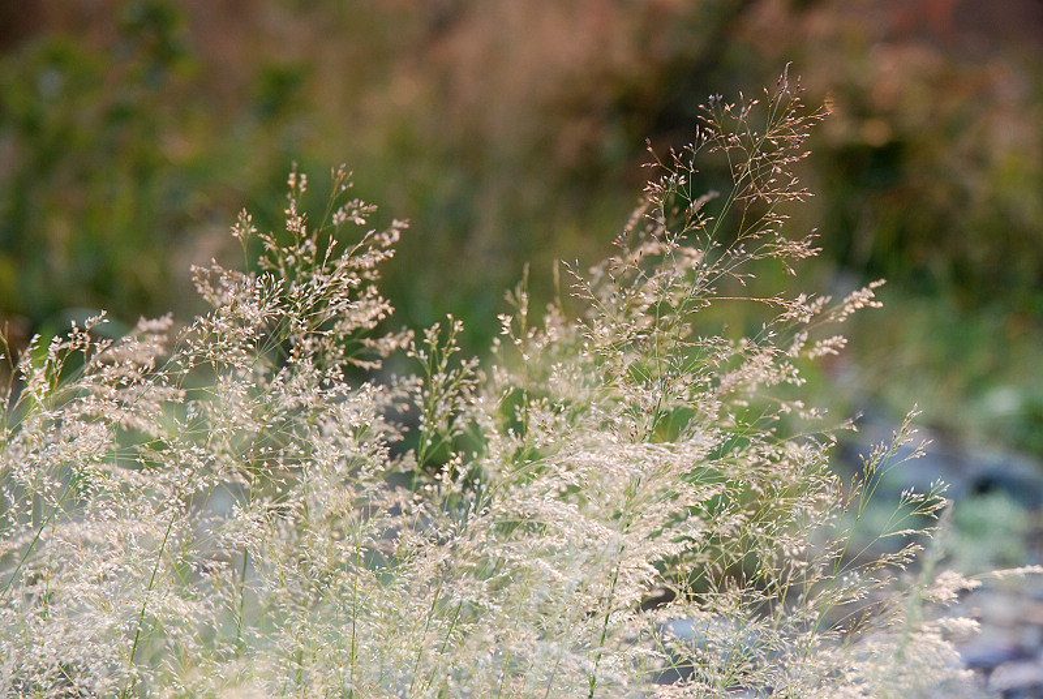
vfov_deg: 13.1
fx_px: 3047
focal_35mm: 105
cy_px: 350
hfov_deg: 19.4
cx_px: 522
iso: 250
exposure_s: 1/30
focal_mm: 70
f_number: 6.3
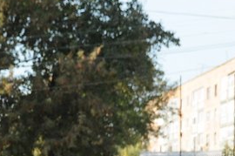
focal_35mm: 165
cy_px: 256
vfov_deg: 8.1
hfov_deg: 12.3
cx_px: -25
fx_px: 1074
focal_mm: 29
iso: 250
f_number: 5.6
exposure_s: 1/500
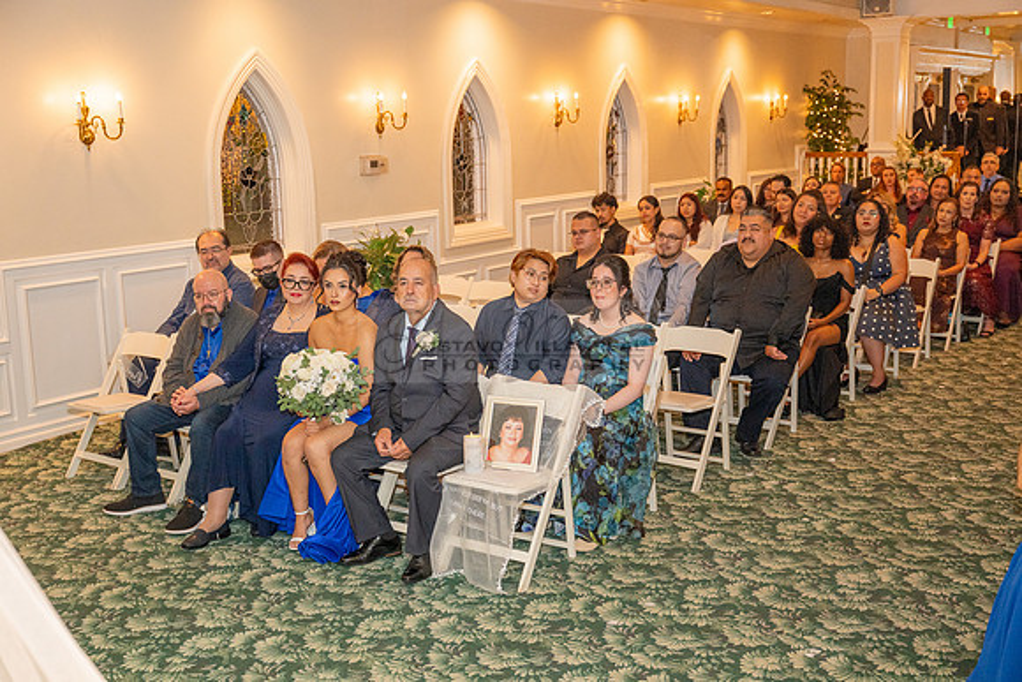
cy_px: 341
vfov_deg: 32.6
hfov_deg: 47.4
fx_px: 1164
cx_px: 511
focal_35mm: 41
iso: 1600
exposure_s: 1/200
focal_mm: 41
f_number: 3.5
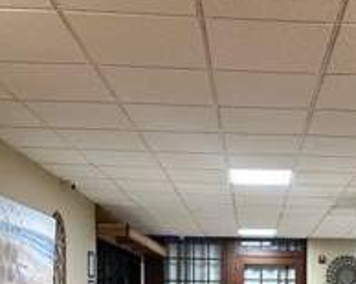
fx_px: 611
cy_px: 317
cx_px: 292
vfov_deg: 24.4
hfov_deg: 31.5
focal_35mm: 58
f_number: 1.78
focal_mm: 6.86
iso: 400
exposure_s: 1/60
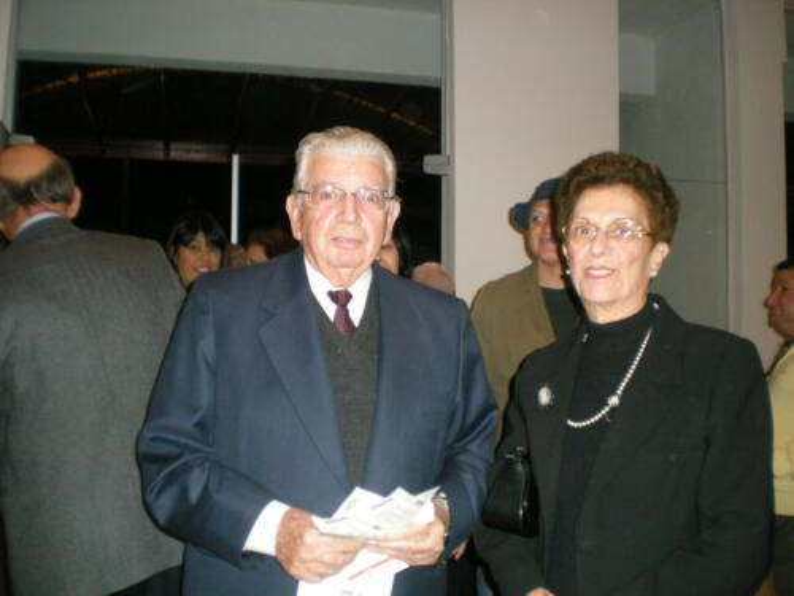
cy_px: 298
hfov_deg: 49.0
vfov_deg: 37.7
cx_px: 397
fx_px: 872
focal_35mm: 38
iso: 213
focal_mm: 6.3
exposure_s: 1/60
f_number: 3.1
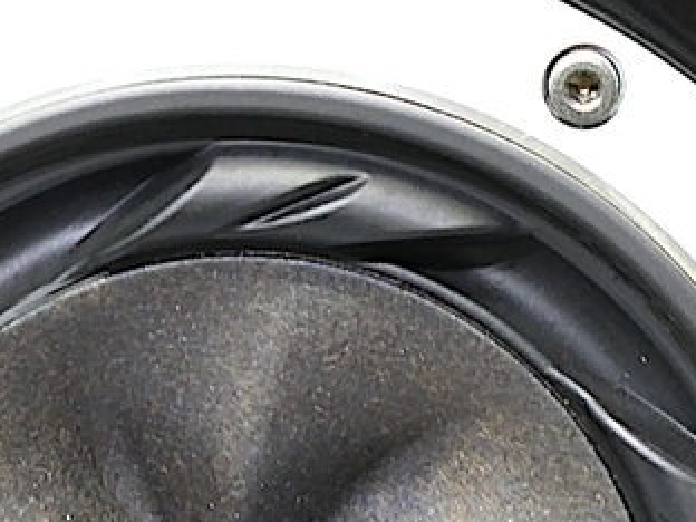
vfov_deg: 1.9
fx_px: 15482
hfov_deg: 2.6
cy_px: 582
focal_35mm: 770
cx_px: 223
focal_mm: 44.8
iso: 200
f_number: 5.6
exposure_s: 1/2.5
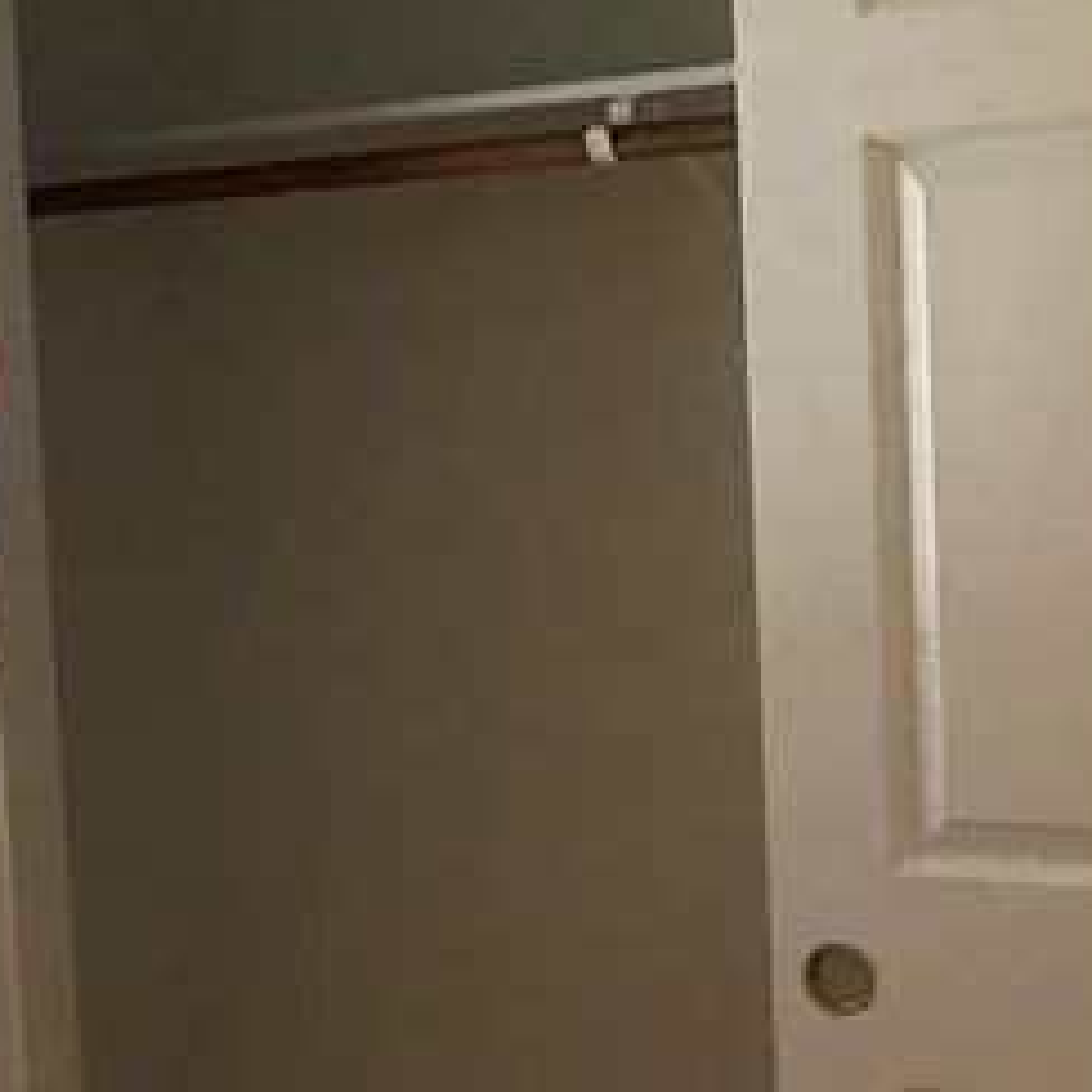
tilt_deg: -5.5
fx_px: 3712
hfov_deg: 14.3
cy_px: 770
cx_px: -994
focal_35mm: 104
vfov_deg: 16.7
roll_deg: +4.4
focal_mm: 3.99
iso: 250
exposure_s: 1/40
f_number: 1.8
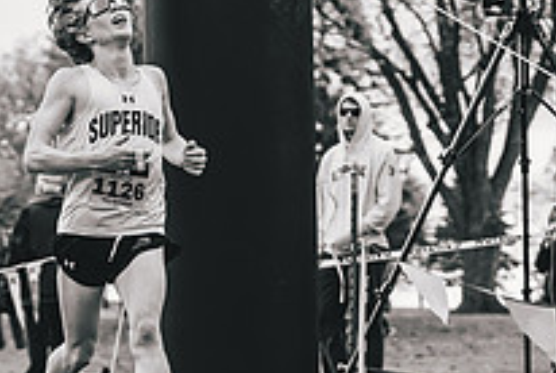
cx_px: 86
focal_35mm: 157
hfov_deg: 13.0
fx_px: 2428
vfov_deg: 8.8
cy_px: 199
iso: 200
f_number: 2
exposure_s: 1/3200
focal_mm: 50
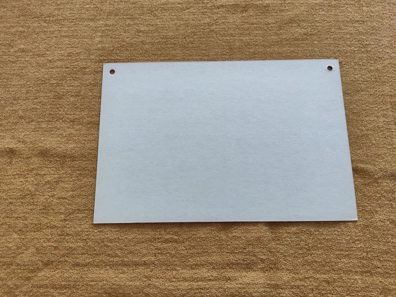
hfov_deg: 67.3
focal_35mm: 26
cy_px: 148
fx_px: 297
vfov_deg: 53.1
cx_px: 198
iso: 292
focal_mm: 4.77
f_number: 1.75
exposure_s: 1/100
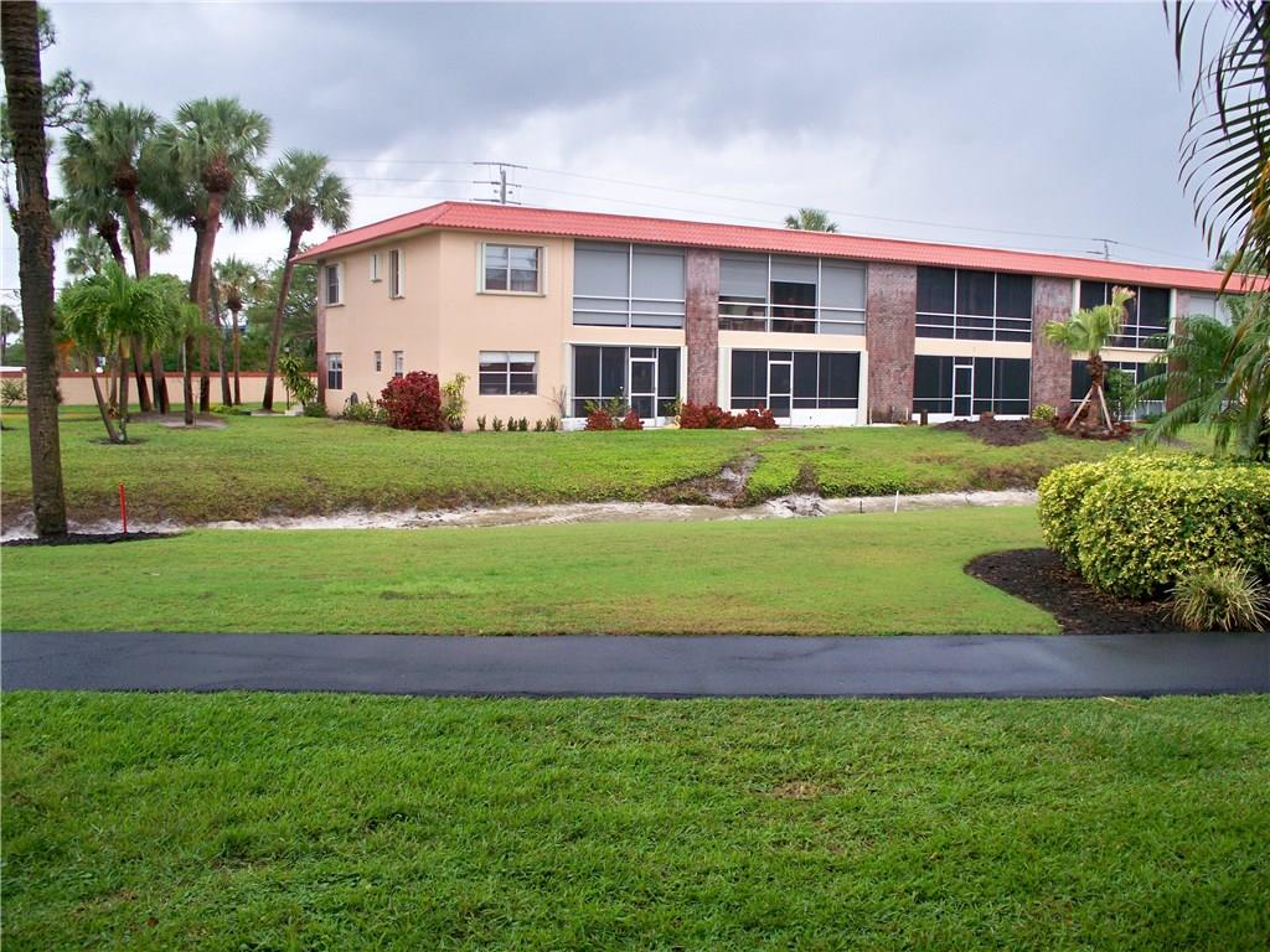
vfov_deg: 40.7
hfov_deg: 52.6
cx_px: 635
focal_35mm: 35
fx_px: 1284
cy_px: 476
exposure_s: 1/640
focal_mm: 7.54
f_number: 2.8
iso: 100
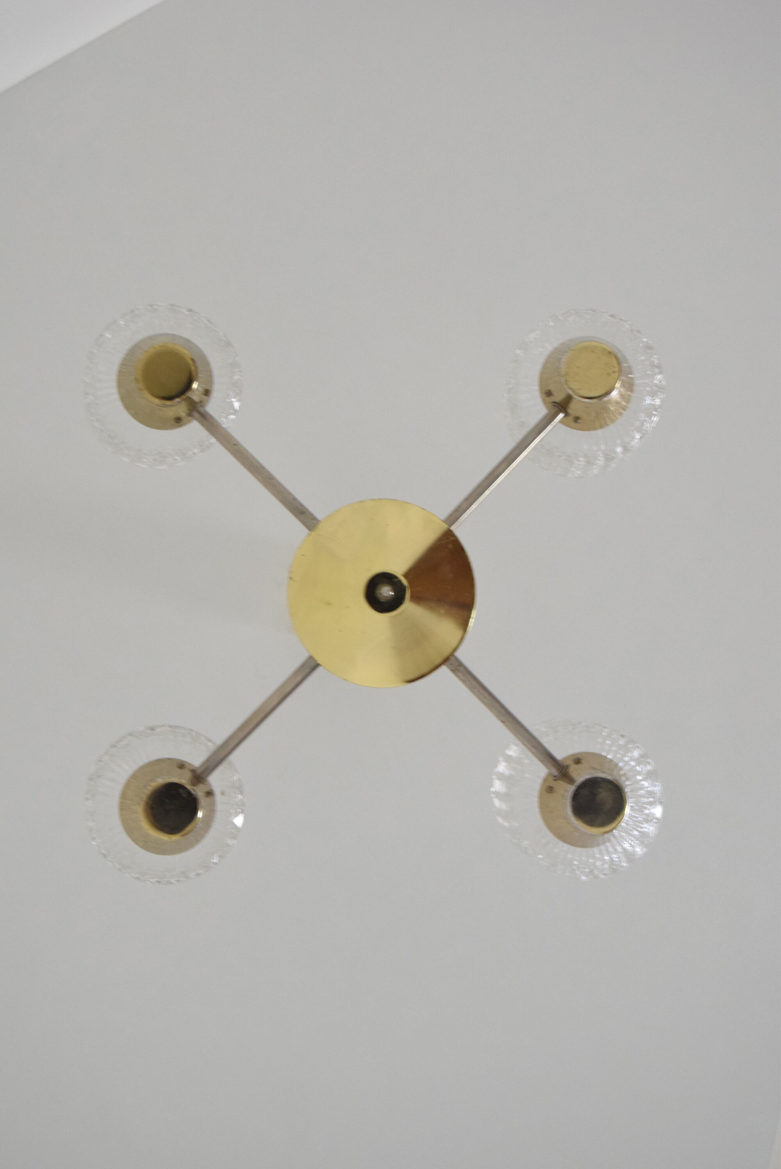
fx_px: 2680
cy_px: 584
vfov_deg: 24.6
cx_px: 390
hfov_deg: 16.6
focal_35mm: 82
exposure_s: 1/80
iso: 1600
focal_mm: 55
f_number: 5.6
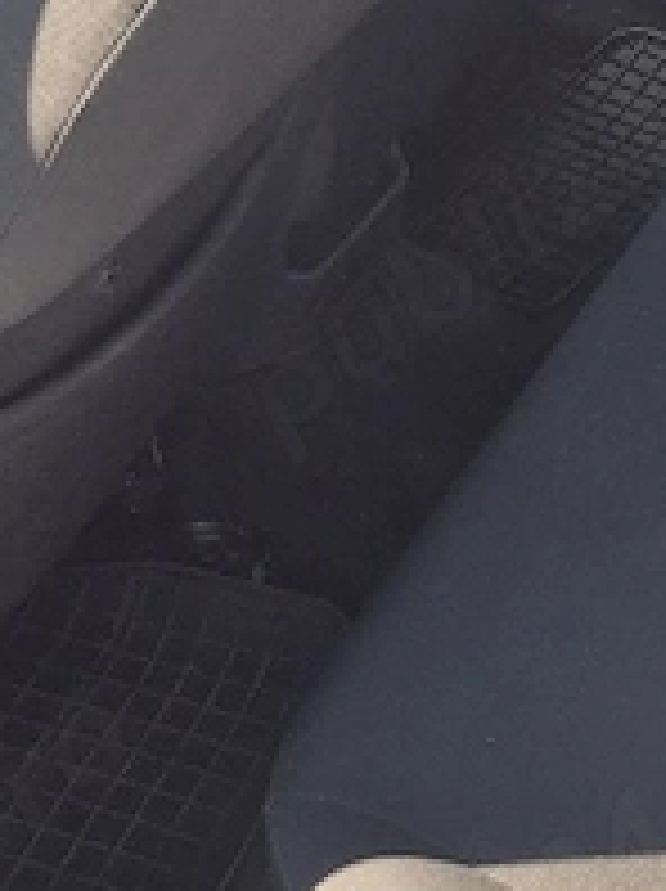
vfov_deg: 21.1
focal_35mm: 93
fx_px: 2391
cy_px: 324
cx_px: 716
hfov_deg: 15.5
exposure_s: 1/500
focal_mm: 5.4
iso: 25
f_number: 1.8
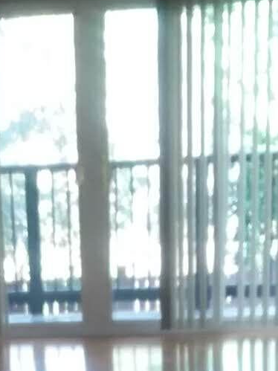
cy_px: 560
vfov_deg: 15.3
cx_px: -19
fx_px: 1275
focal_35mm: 119
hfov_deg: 12.3
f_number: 1.9
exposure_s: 1/30
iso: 125
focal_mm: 2.47
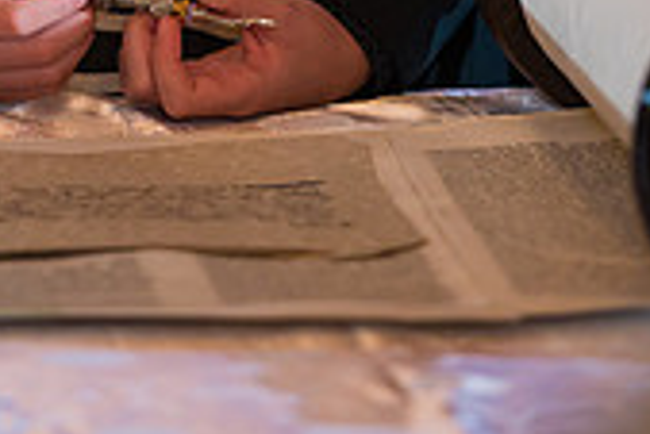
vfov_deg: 1.9
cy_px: -64
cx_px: 120
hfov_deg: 2.9
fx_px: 13029
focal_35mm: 721
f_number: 3.2
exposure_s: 1/200
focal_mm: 200
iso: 1600
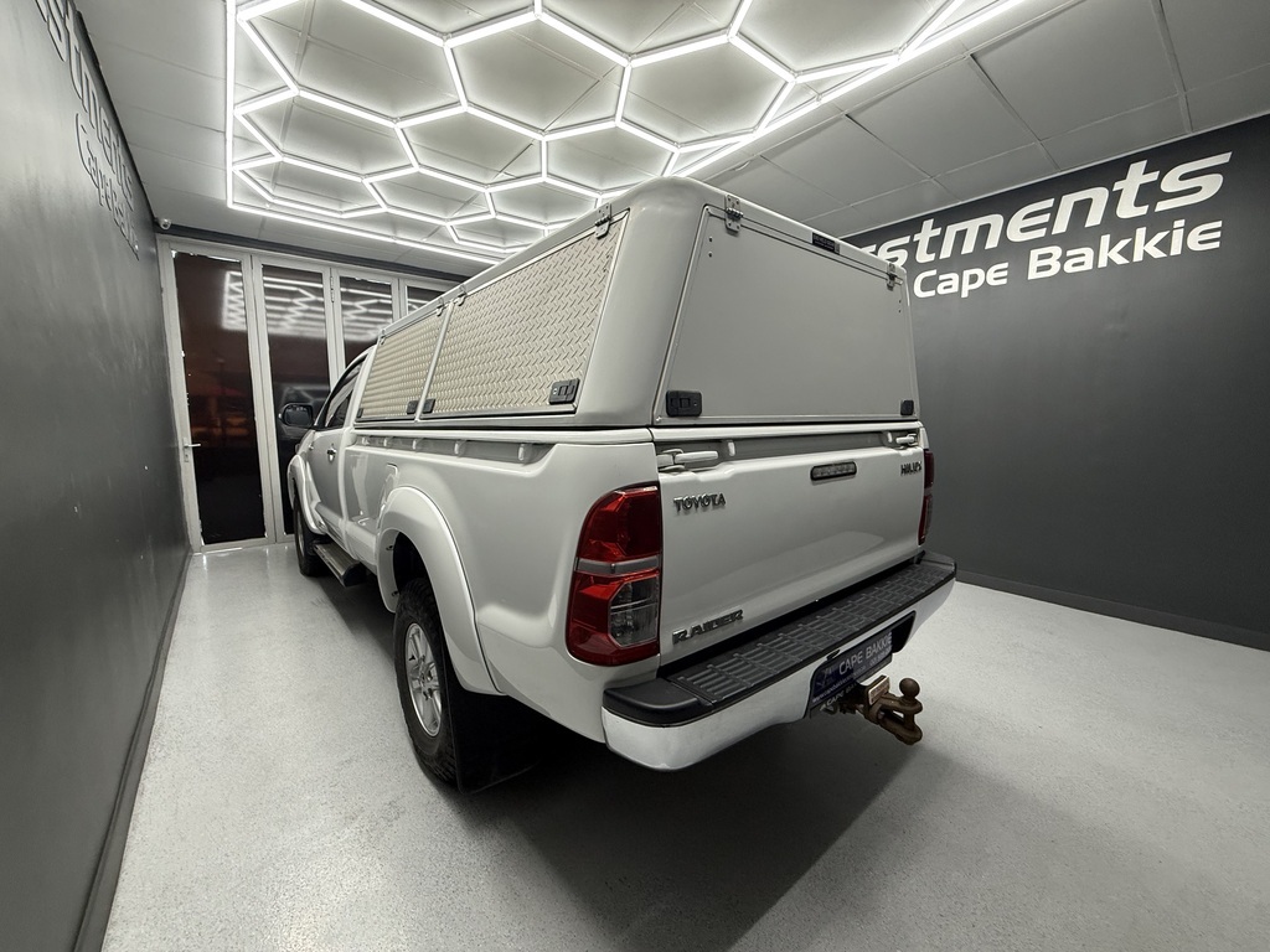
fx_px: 514
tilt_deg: -6.1
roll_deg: -0.1
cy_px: 476
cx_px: 635
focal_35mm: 14
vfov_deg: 85.7
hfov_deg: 102.1
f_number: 2.2
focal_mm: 2.22
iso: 200
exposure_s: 1/100
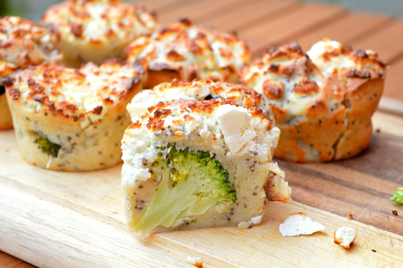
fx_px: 923
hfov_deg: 24.6
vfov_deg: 16.5
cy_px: 134
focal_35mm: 82
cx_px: 202
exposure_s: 1/20
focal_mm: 55
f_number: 5.6
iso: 100
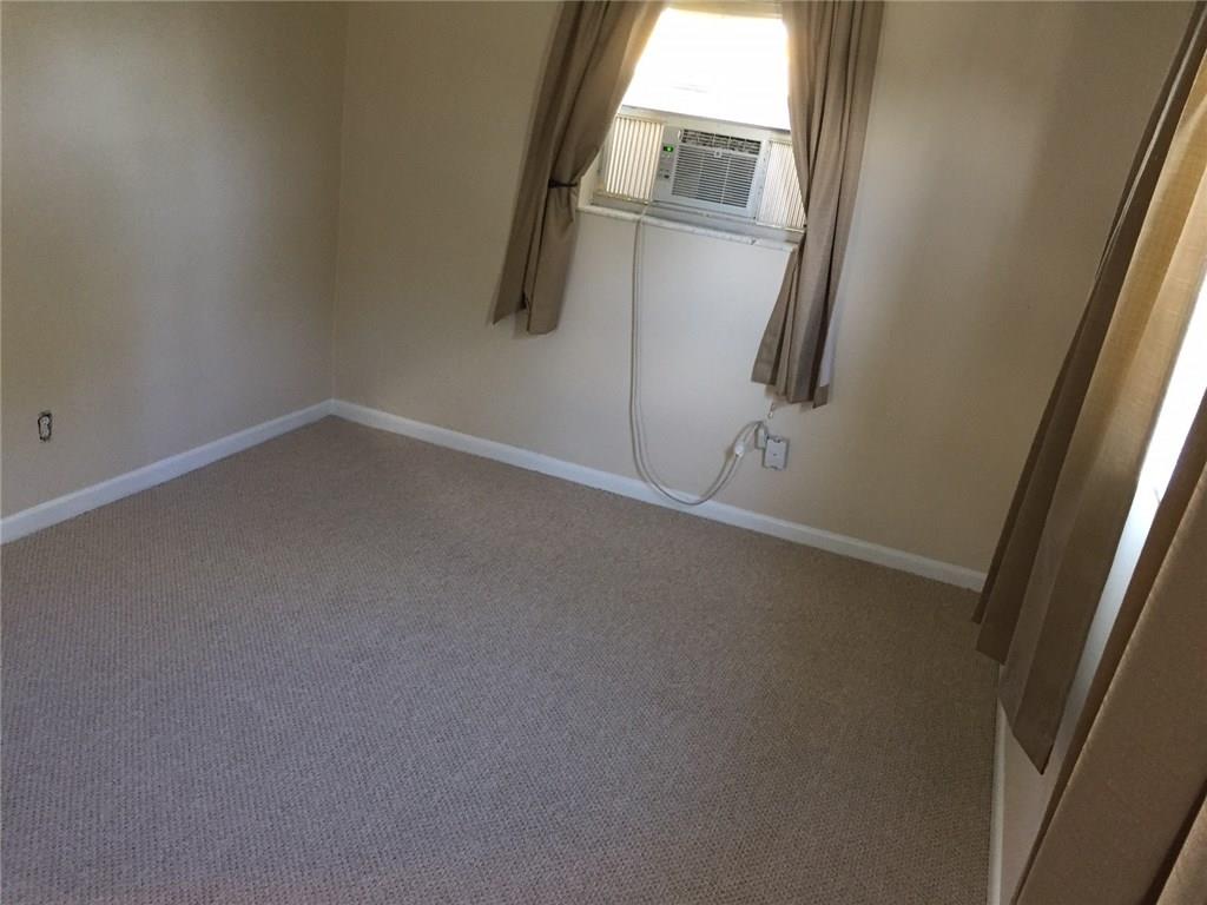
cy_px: 452
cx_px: 604
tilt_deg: -20.0
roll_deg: -10.1
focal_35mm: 29
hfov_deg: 61.7
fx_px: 1011
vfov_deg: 48.2
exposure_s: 1/30
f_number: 2.2
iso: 160
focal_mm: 4.15
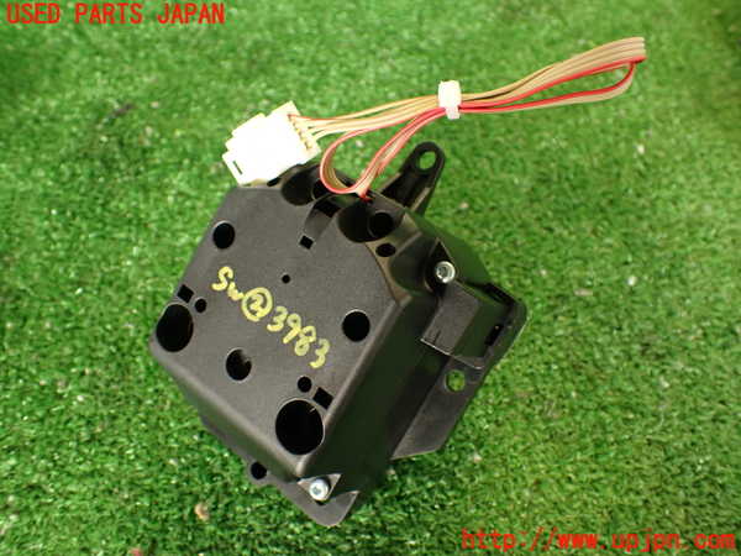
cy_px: 278
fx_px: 685
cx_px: 370
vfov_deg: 44.2
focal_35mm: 32
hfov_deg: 56.8
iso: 250
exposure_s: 1/30
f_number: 2.4
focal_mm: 5.79
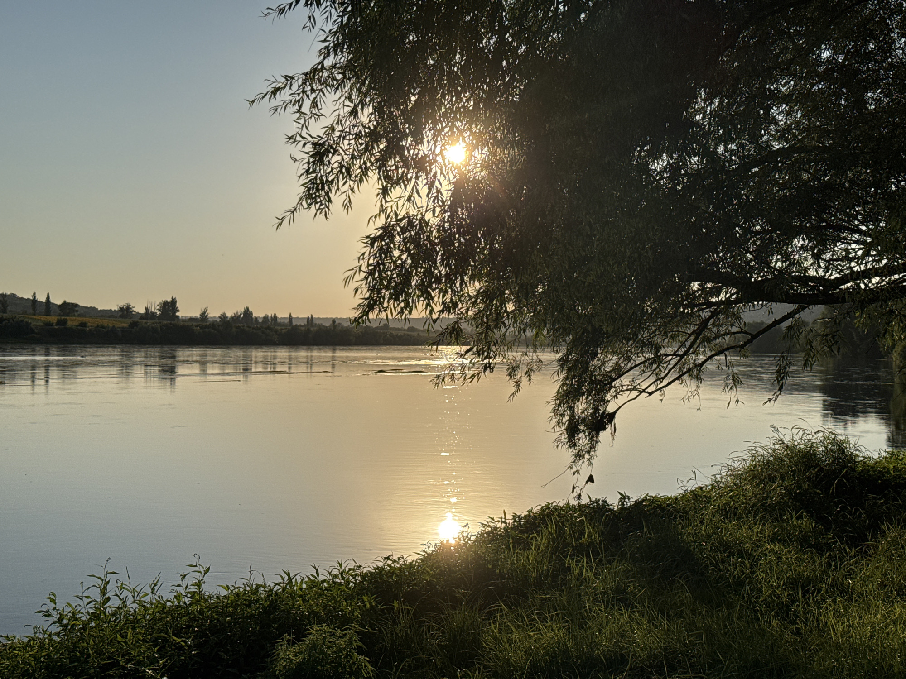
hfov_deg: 39.7
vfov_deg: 30.3
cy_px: 340
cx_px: 453
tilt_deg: -0.5
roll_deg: -0.5
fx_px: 1256
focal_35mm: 48
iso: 64
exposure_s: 1/15385
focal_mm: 6.76
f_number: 1.78
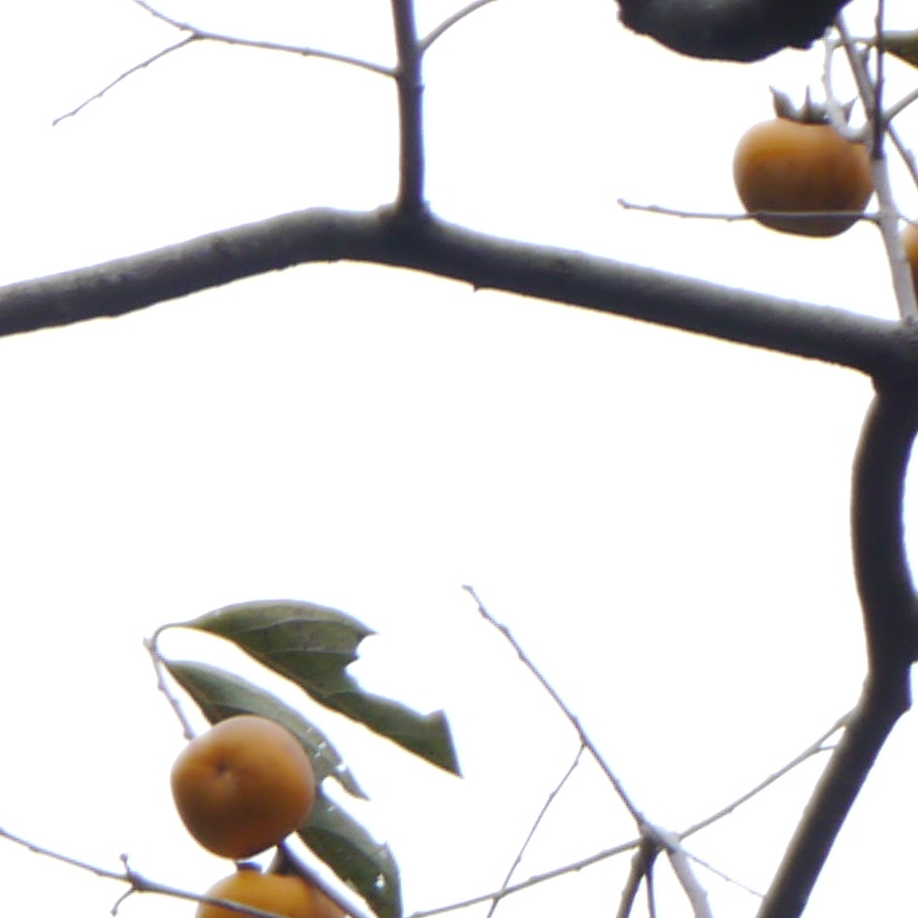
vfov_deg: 3.5
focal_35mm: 499
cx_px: 2267
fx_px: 14972
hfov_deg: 3.5
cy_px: 2020
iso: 160
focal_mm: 42
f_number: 6.3
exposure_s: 1/200
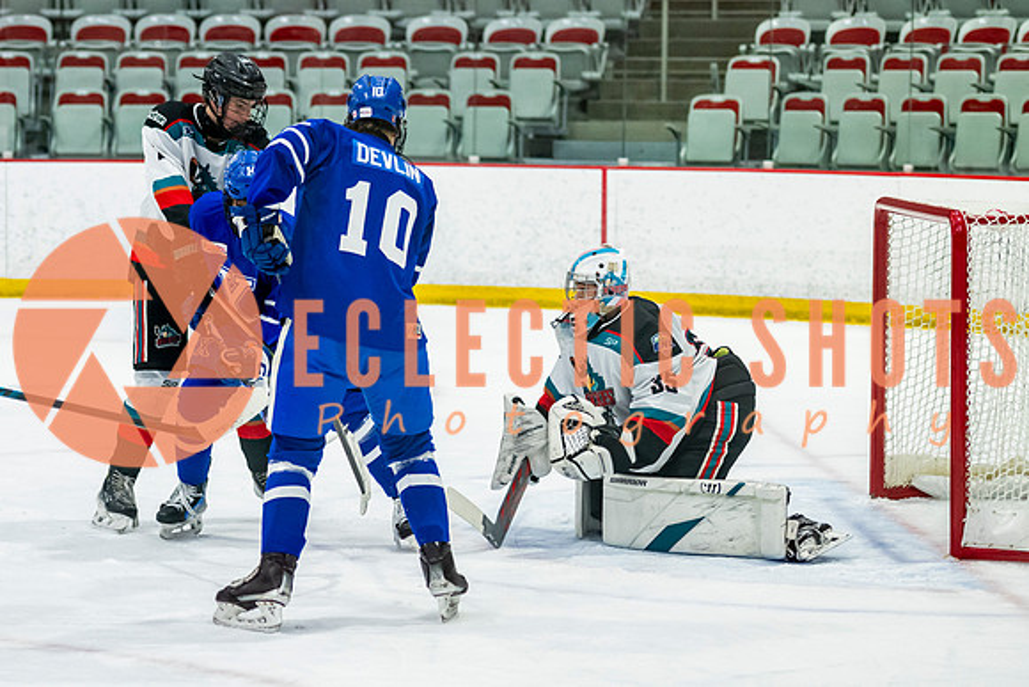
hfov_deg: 14.6
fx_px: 4007
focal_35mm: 140
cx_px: 300
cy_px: 344
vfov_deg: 9.8
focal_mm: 85
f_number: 3.2
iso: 1600
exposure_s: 1/1000
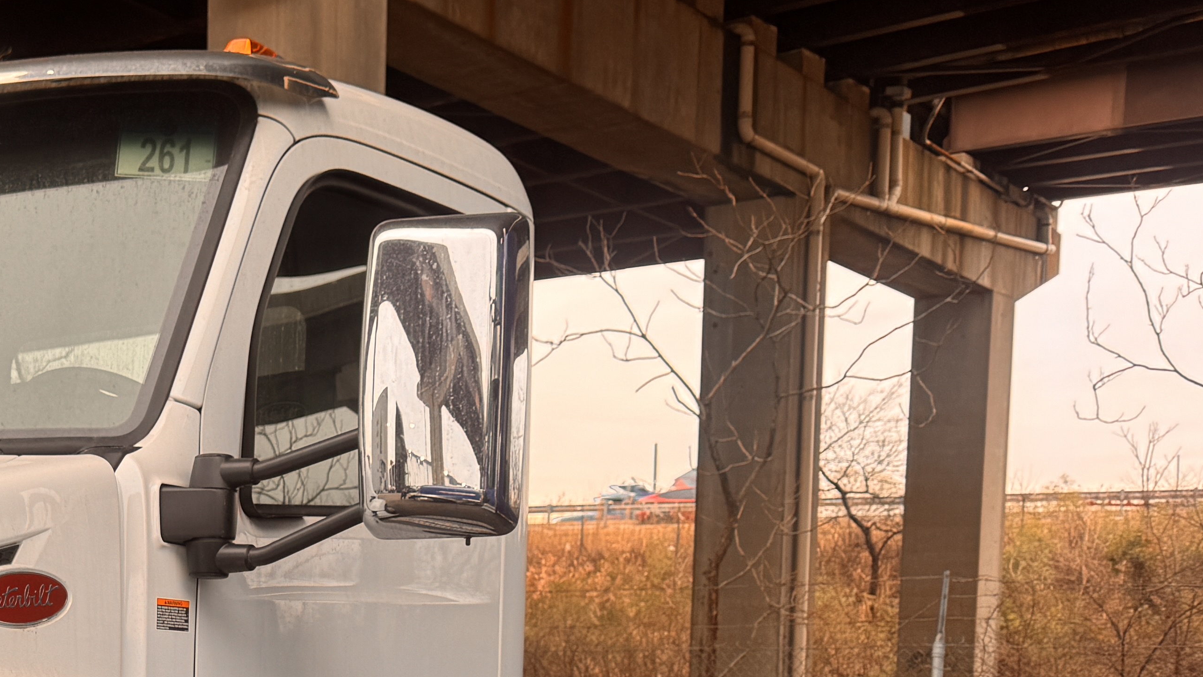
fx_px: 1850
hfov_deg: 32.4
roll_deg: +0.1
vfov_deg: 19.7
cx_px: -66
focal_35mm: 58
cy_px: 774
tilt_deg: -6.0
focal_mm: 6.76
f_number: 1.78
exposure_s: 1/121
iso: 80
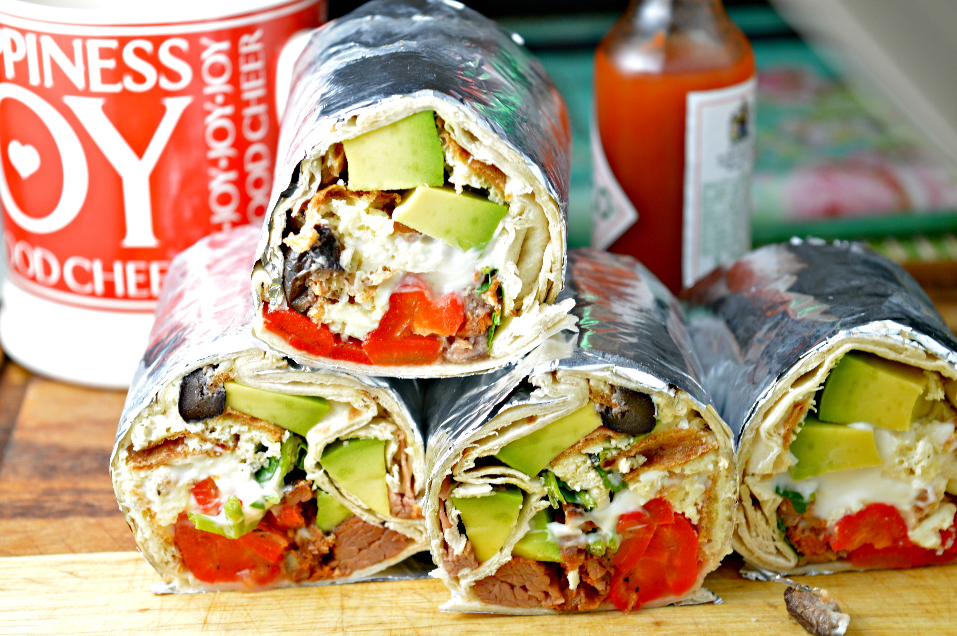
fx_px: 2191
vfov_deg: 16.5
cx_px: 478
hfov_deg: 24.6
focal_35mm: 82
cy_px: 318
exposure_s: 1/25
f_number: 5.6
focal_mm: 55
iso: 100
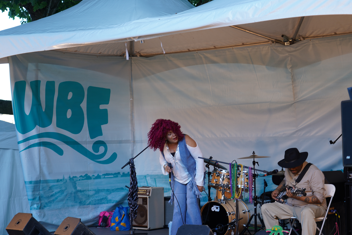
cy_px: 116
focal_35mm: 75
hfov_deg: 27.0
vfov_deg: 18.2
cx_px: 186
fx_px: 733
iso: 200
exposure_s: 1/80
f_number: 4
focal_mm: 65
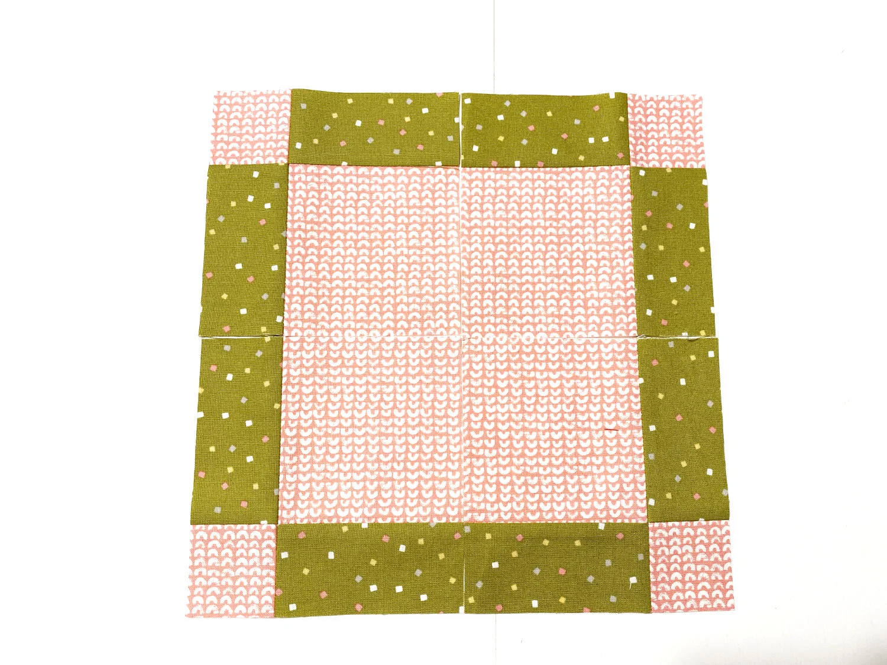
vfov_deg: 53.1
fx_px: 666
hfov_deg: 67.3
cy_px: 332
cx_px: 444
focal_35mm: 26
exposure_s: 1/50
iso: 80
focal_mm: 4.2
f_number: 1.8
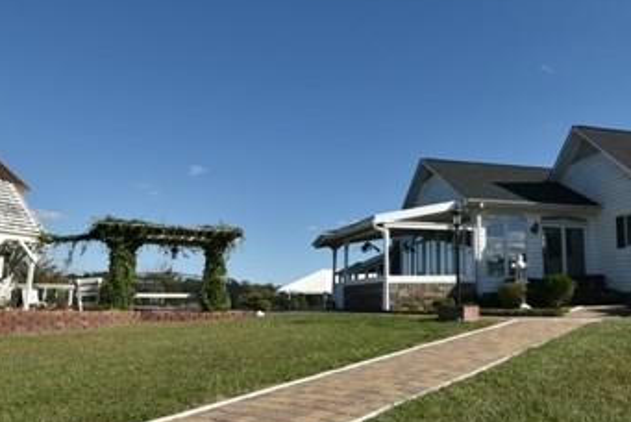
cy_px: 219
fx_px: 543
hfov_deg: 59.6
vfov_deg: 42.5
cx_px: 394
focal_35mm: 31
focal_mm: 11
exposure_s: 1/1000
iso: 100
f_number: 5
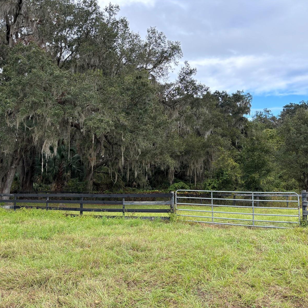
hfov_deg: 52.5
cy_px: 153
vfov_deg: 52.5
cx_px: 167
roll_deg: -0.5
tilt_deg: +6.6
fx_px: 312
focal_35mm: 31
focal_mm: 5.96
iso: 50
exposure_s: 1/500
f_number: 1.6
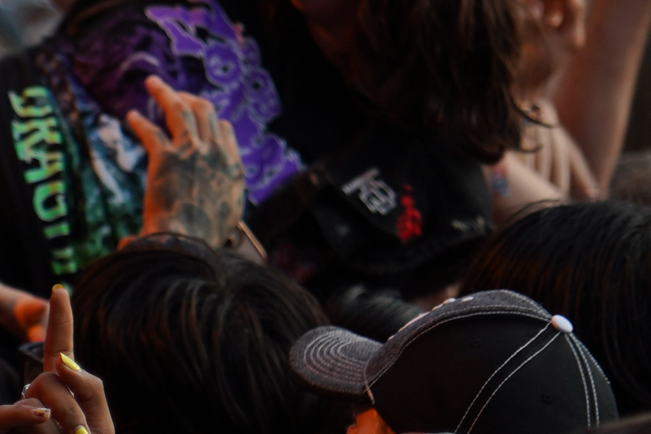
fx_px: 9856
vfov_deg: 2.5
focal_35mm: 545
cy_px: 224
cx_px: 104
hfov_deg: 3.8
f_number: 4
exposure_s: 1/125
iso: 100
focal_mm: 105
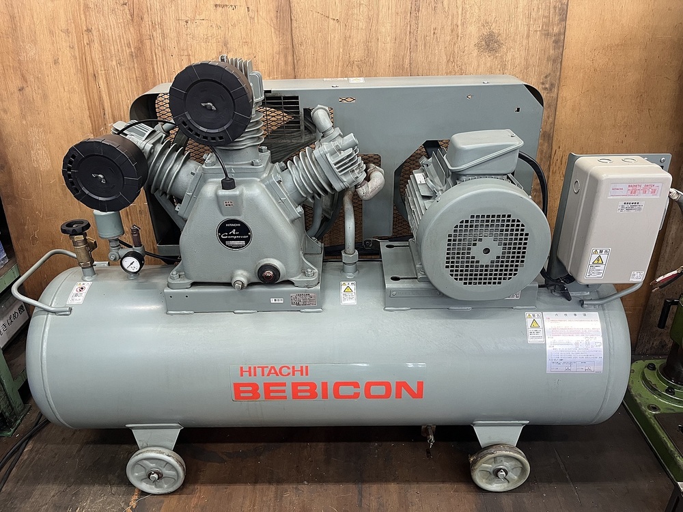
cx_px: 342
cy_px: 256
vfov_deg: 53.1
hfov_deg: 67.3
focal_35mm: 26
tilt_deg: -28.0
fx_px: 513
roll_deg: +1.6
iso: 200
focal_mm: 5.1
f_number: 1.6
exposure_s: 1/50
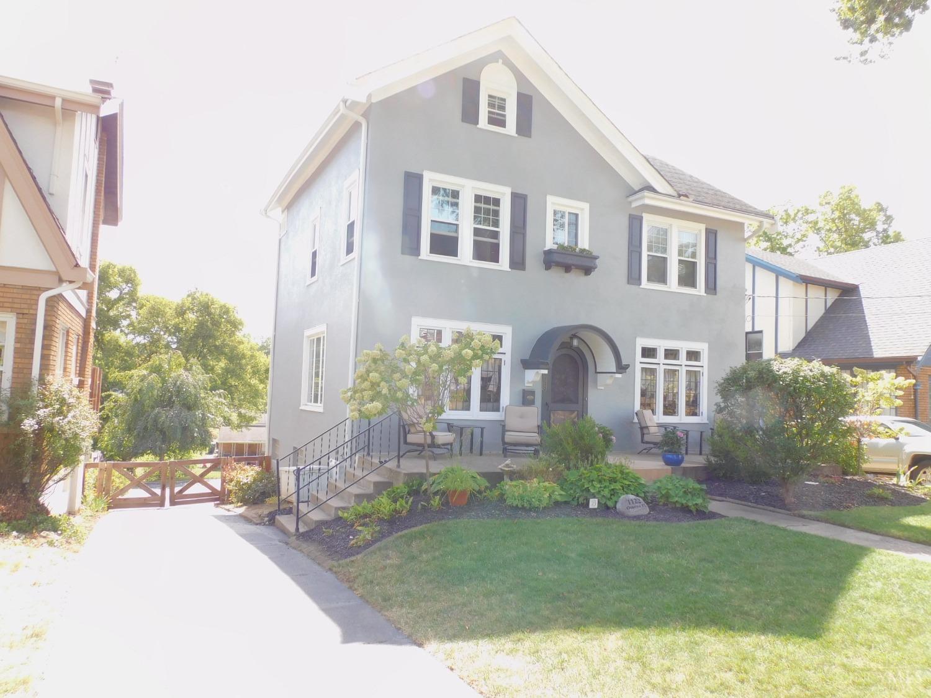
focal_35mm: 24
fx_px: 645
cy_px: 349
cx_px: 466
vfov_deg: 56.8
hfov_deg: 71.6
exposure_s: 1/160
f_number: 3.3
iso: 125
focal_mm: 4.3
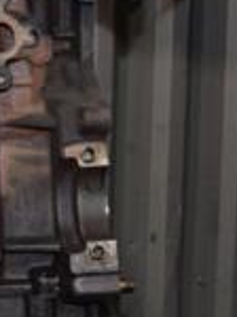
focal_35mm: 127
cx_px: -129
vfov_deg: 15.5
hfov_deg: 11.1
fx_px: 1163
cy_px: 104
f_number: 5
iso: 800
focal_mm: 22
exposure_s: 1/60
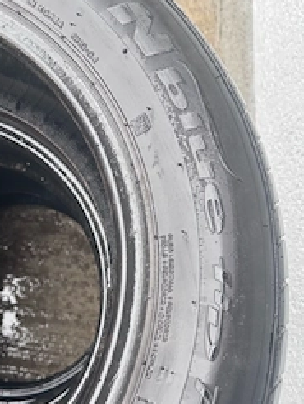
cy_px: 228
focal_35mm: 39
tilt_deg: -79.3
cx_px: 64
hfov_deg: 35.8
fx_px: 456
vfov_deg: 47.7
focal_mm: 6.76
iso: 250
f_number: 1.78
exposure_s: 1/60
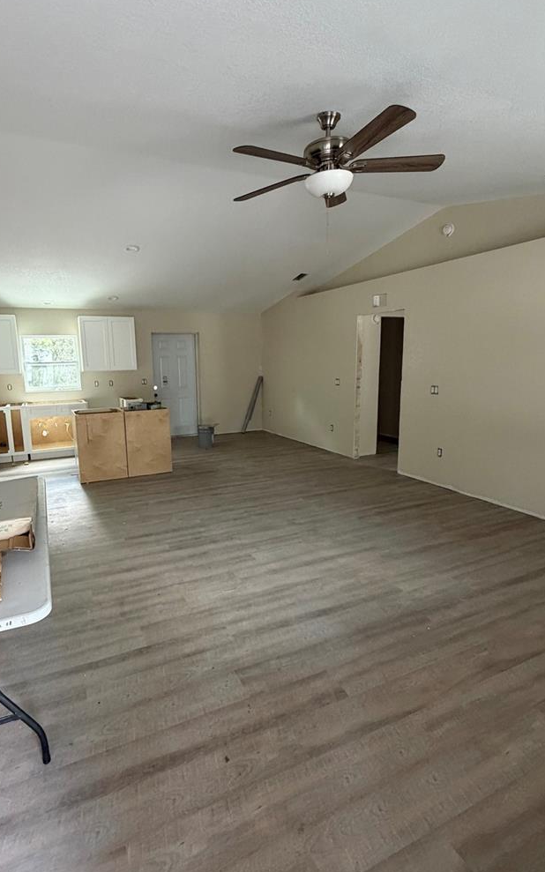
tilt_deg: -10.0
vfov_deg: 91.1
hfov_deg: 64.6
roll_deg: +1.3
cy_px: 433
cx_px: 228
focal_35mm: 18
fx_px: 428
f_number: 2.2
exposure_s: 1/60
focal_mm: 2.22
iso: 500
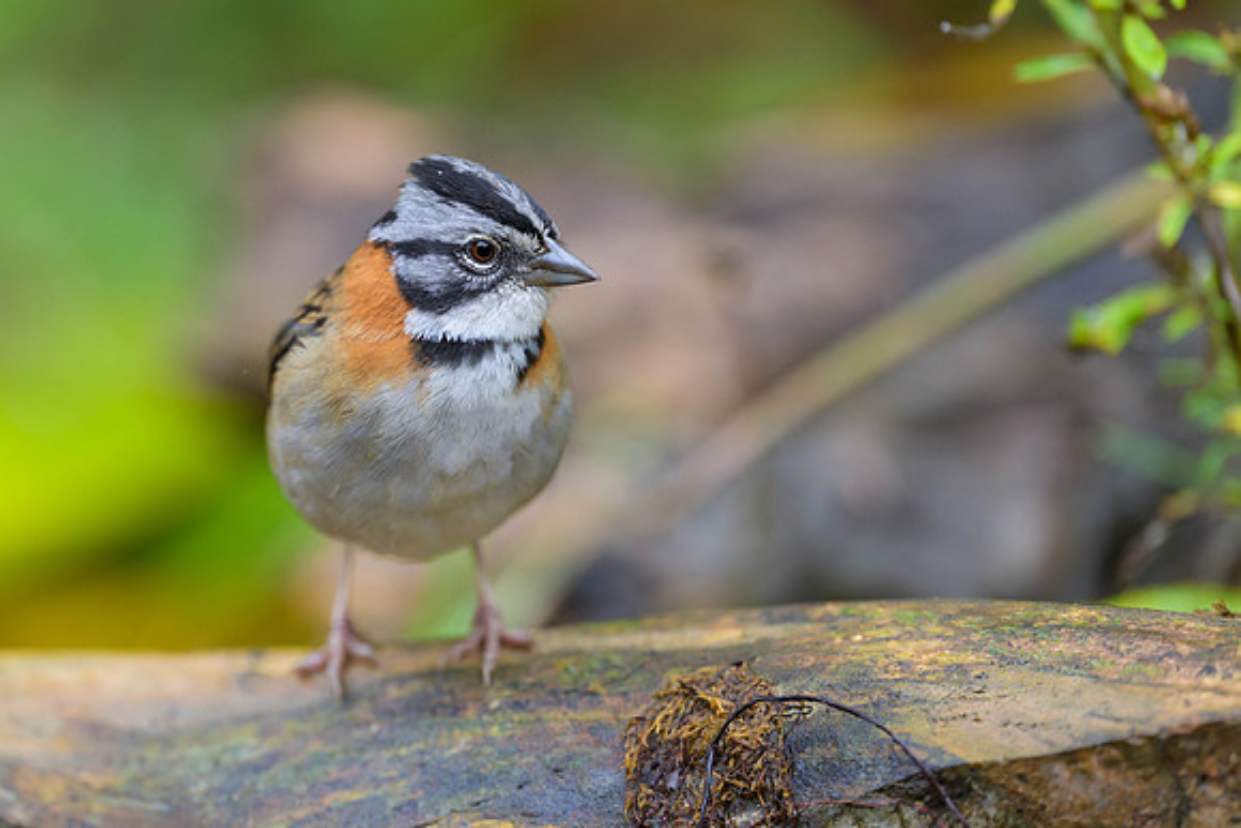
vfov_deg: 2.1
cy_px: 359
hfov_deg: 3.2
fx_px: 22282
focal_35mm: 646
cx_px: 337
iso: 900
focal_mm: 400
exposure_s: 1/2000
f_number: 2.8
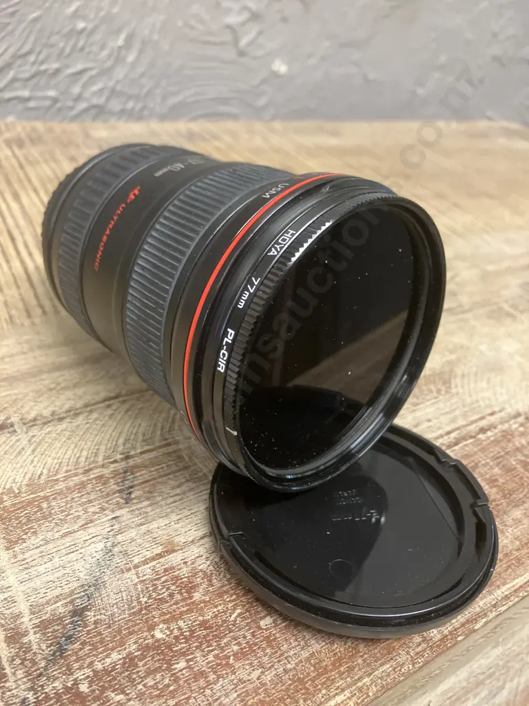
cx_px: 264
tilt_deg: -34.4
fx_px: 571
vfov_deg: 63.4
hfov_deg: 49.7
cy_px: 353
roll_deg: -10.7
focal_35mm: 28
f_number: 1.8
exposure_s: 1/50
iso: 320
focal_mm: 3.99
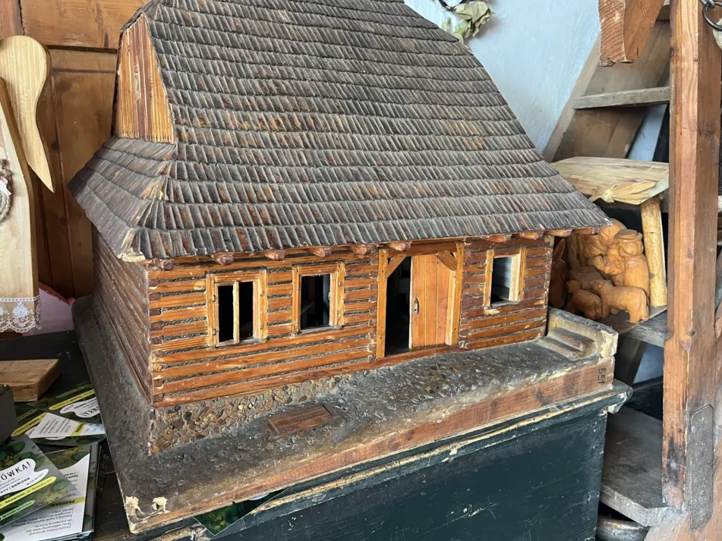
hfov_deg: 63.4
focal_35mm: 28
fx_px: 584
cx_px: 349
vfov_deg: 49.7
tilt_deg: -13.0
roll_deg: +0.8
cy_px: 263
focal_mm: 5.1
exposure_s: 1/60
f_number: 1.6
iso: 400
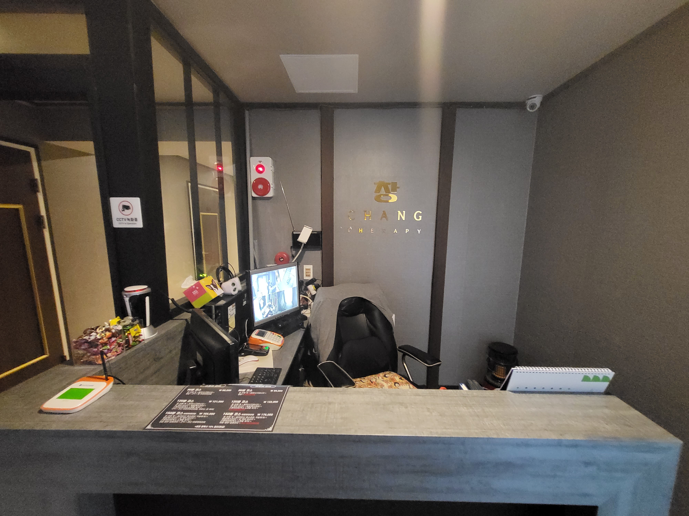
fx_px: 259
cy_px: 258
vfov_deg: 89.9
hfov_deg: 106.2
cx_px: 344
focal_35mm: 13
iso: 800
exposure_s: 1/24
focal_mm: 1.74
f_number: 2.2
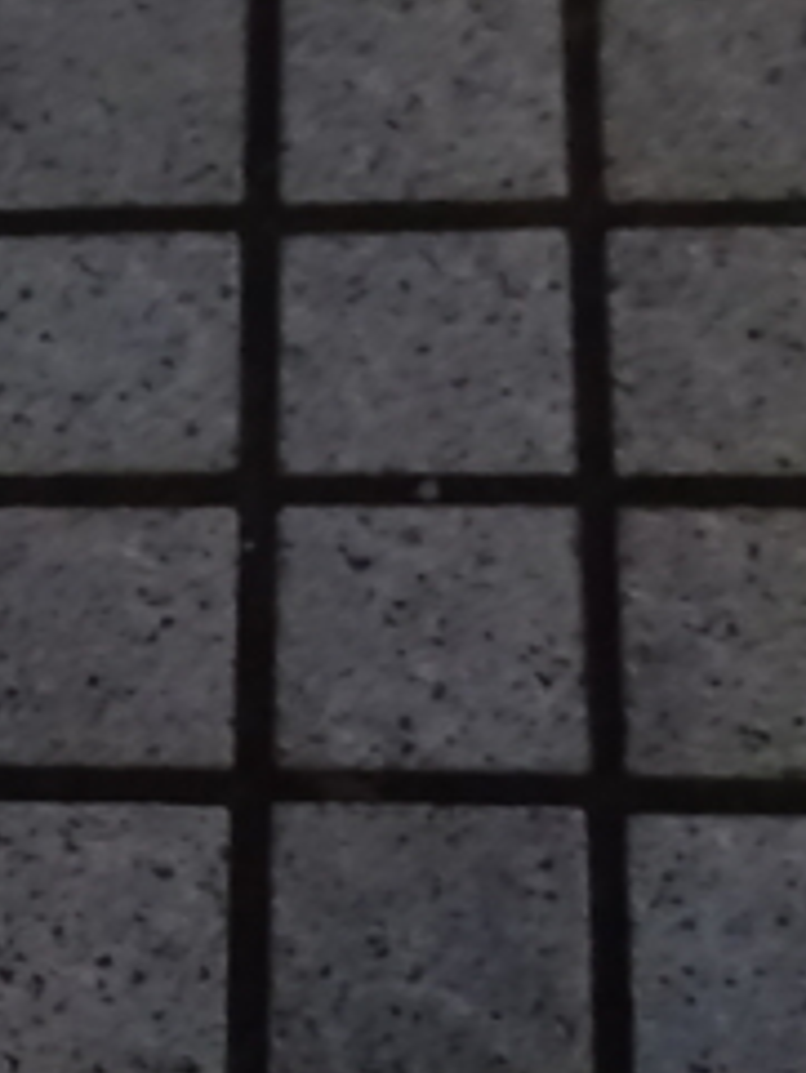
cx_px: -276
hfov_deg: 14.4
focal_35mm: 98
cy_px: 826
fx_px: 3040
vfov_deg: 19.9
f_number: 1.8
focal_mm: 8.8
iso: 6400
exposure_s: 1/5
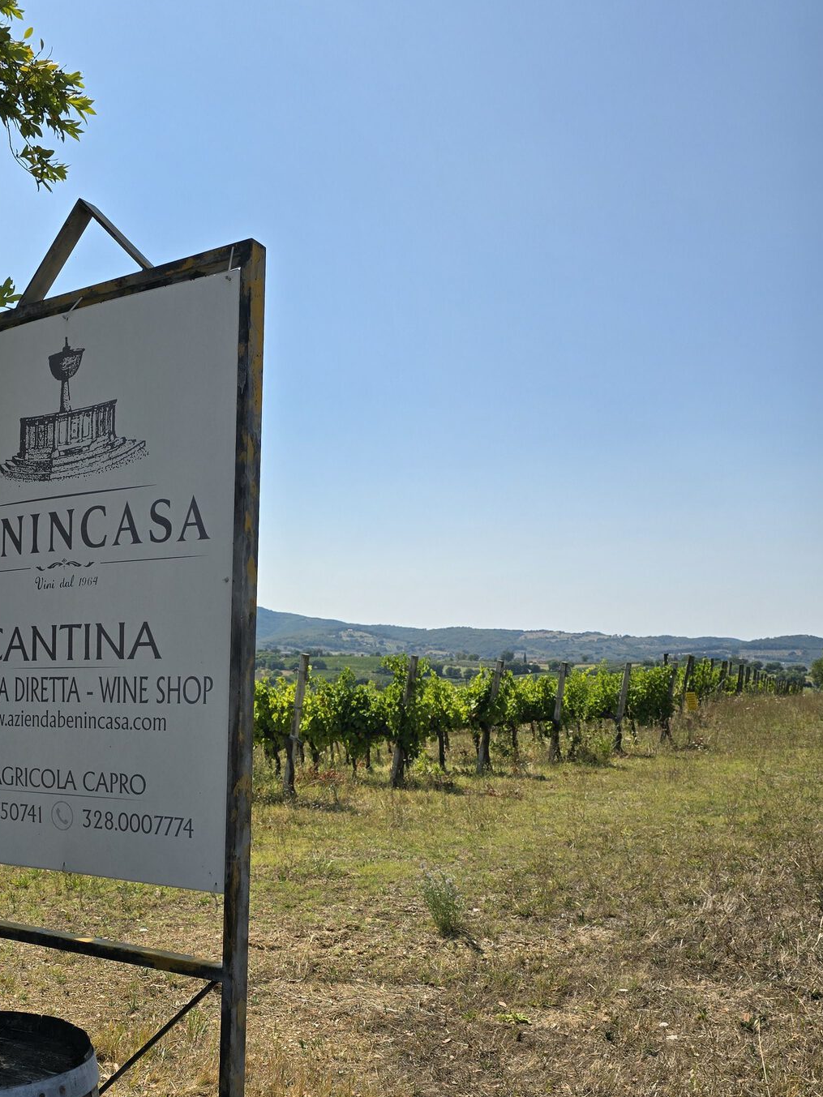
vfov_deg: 53.2
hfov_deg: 40.8
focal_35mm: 34
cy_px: 700
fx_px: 1078
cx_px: 220
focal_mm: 6.3
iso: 12
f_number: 1.7
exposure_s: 1/955
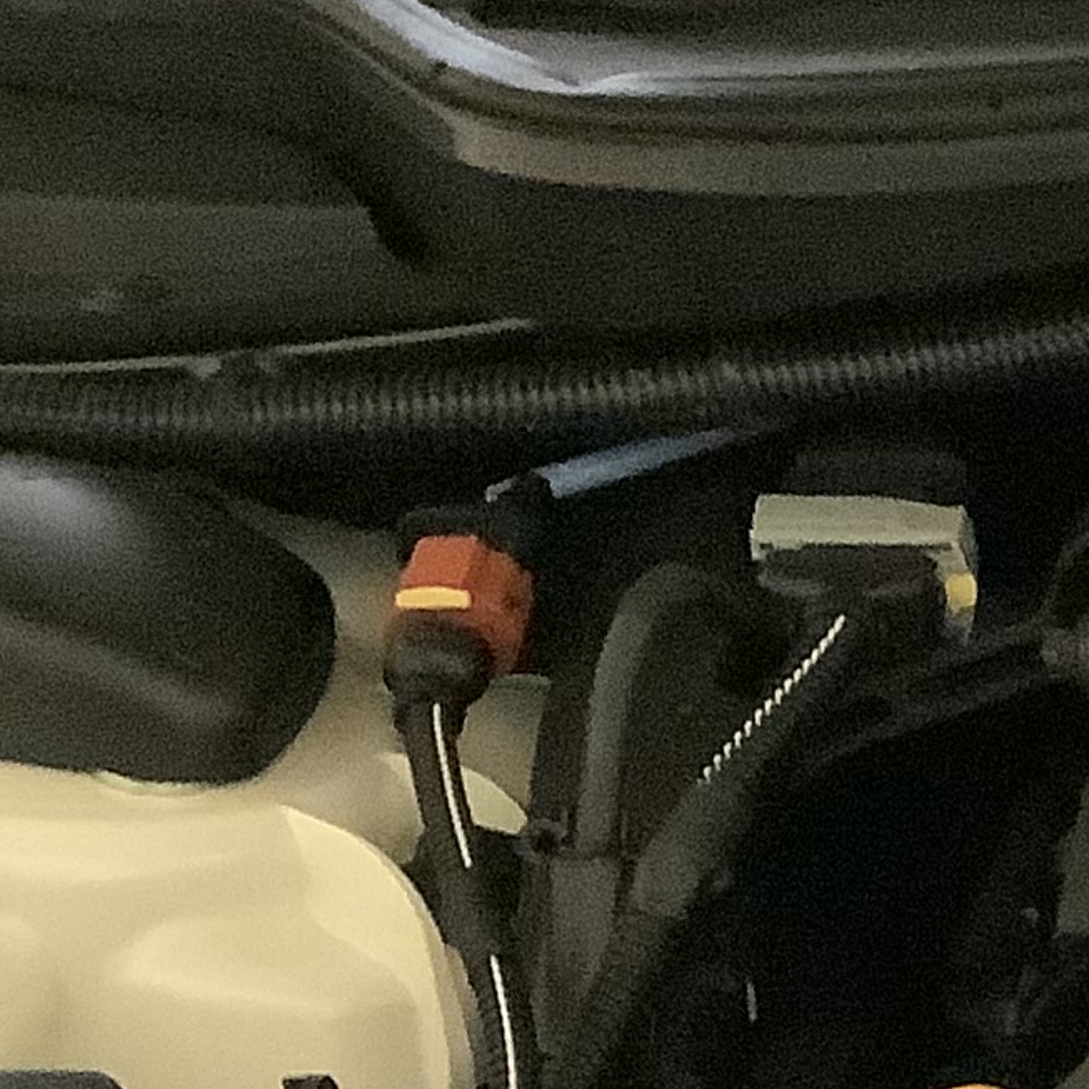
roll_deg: -5.4
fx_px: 4876
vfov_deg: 12.4
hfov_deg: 11.2
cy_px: 1406
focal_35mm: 137
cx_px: 2395
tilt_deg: -36.4
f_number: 2.4
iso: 800
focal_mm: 3.3
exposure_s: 1/15
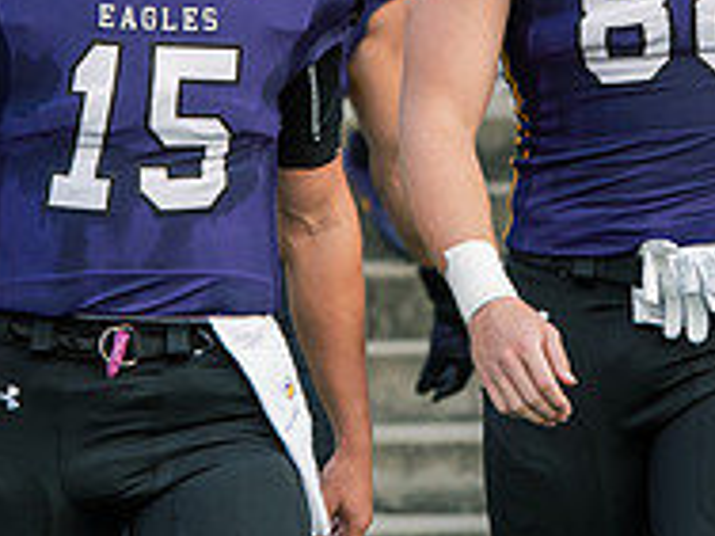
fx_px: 9192
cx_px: 548
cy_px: -82
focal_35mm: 445
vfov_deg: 3.3
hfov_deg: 4.5
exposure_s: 1/400
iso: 800
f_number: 4.5
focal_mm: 150
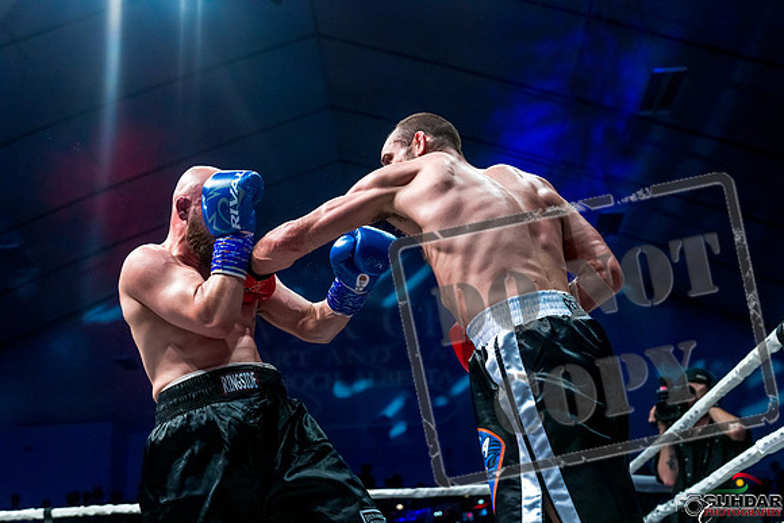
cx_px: 392
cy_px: 262
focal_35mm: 46
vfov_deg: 29.3
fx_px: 1002
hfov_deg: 42.7
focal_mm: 46
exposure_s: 1/1000
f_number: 4
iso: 4000
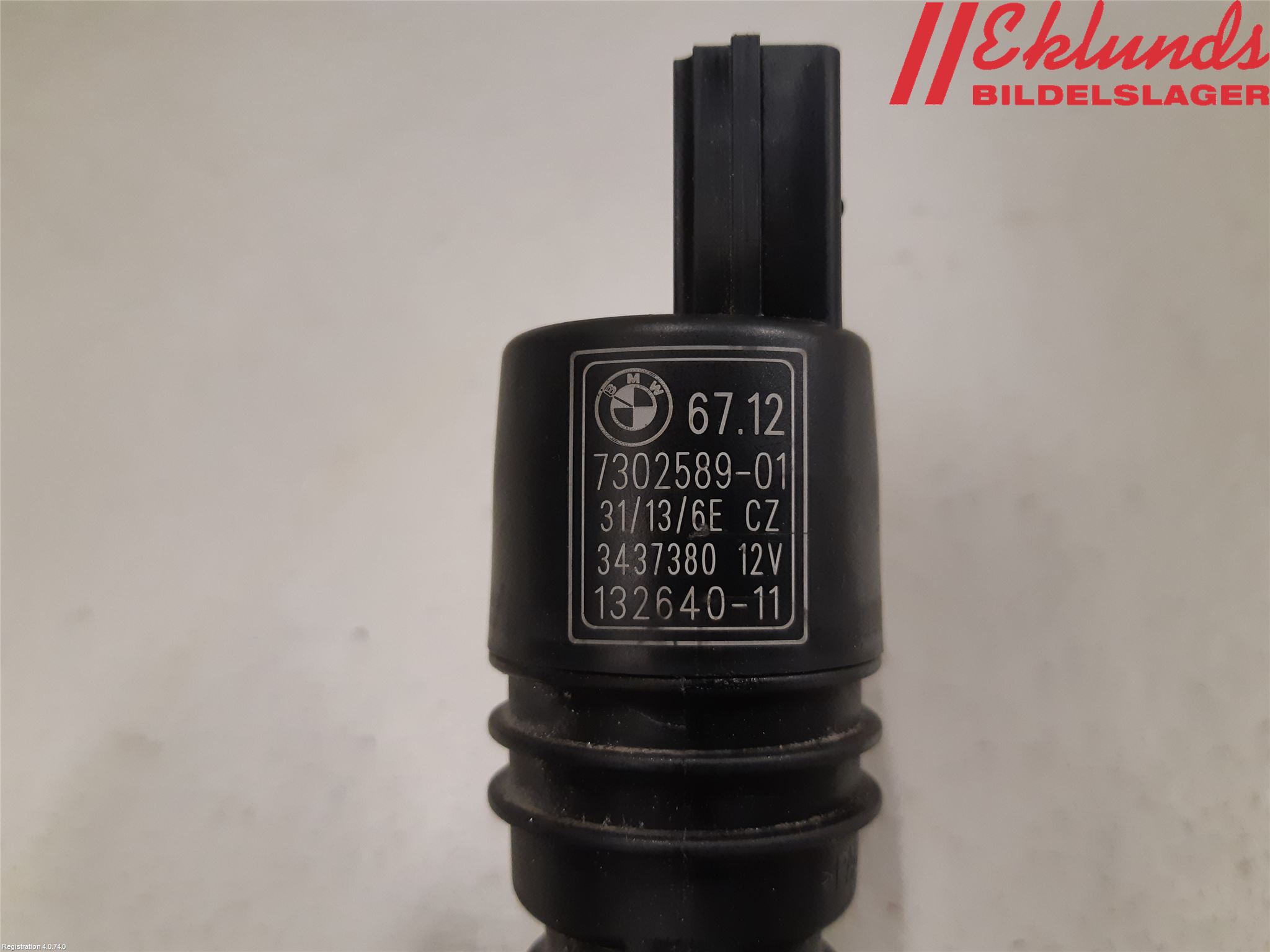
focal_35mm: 26
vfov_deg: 53.1
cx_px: 635
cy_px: 476
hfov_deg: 67.3
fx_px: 954
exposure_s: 1/50
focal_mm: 3.93
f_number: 1.7
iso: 200
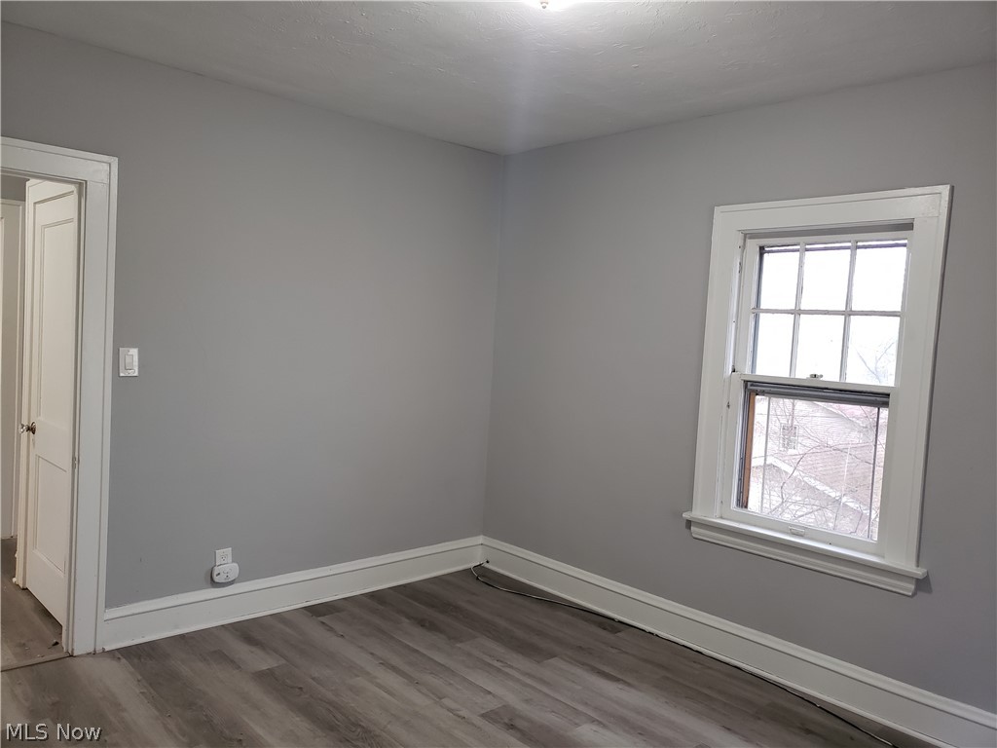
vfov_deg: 53.1
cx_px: 498
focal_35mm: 26
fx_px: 749
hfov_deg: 67.3
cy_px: 374
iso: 200
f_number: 1.5
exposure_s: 1/60
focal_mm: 4.3
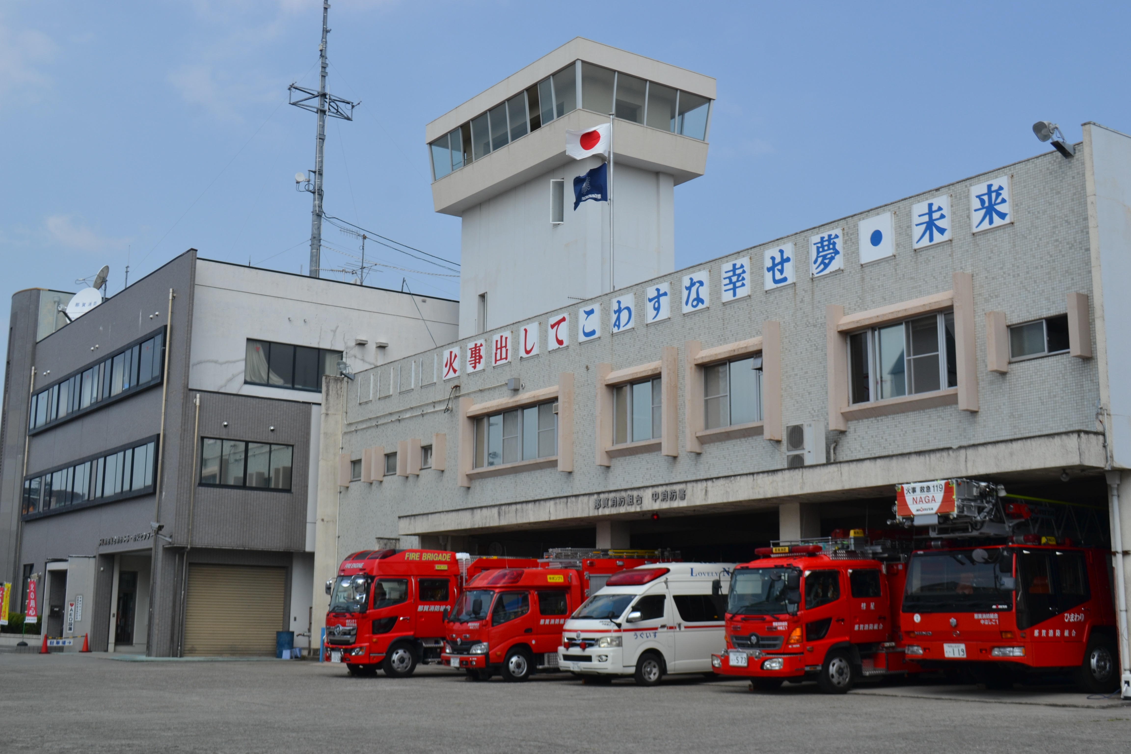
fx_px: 1367
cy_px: 377
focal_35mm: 44
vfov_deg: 30.8
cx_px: 566
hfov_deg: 45.0
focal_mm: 29
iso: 100
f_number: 8
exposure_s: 1/250
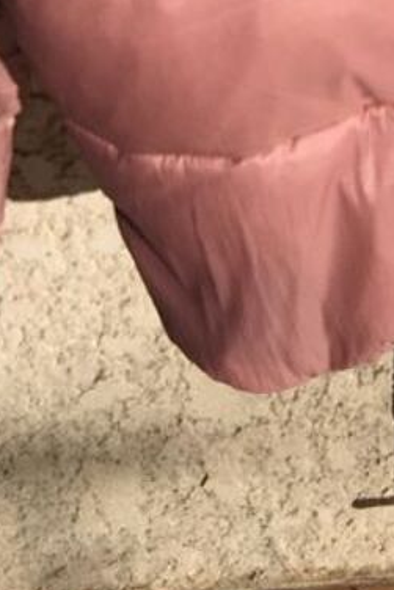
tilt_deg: -32.0
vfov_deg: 16.7
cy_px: -376
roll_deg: -2.4
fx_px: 1755
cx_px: 501
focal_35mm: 107
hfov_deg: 12.4
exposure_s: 1/4049
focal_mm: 4.15
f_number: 2.2
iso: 25
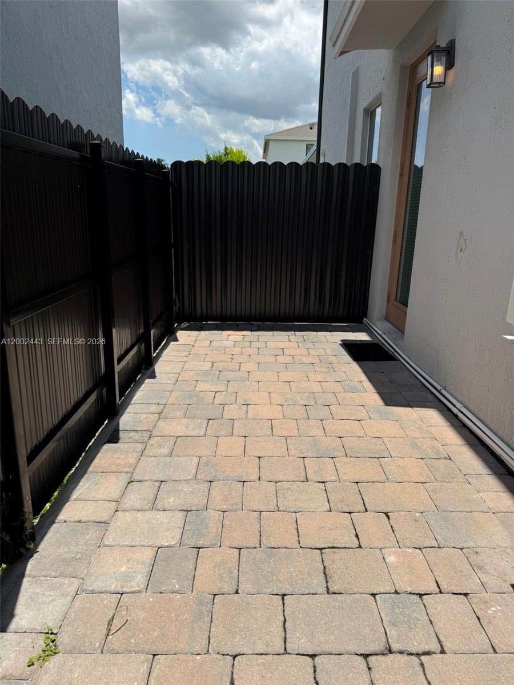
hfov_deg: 56.8
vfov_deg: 71.6
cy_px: 342
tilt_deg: -14.8
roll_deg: -0.2
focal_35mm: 24
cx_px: 257
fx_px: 475
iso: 80
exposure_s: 1/5814
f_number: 1.78
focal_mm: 6.76
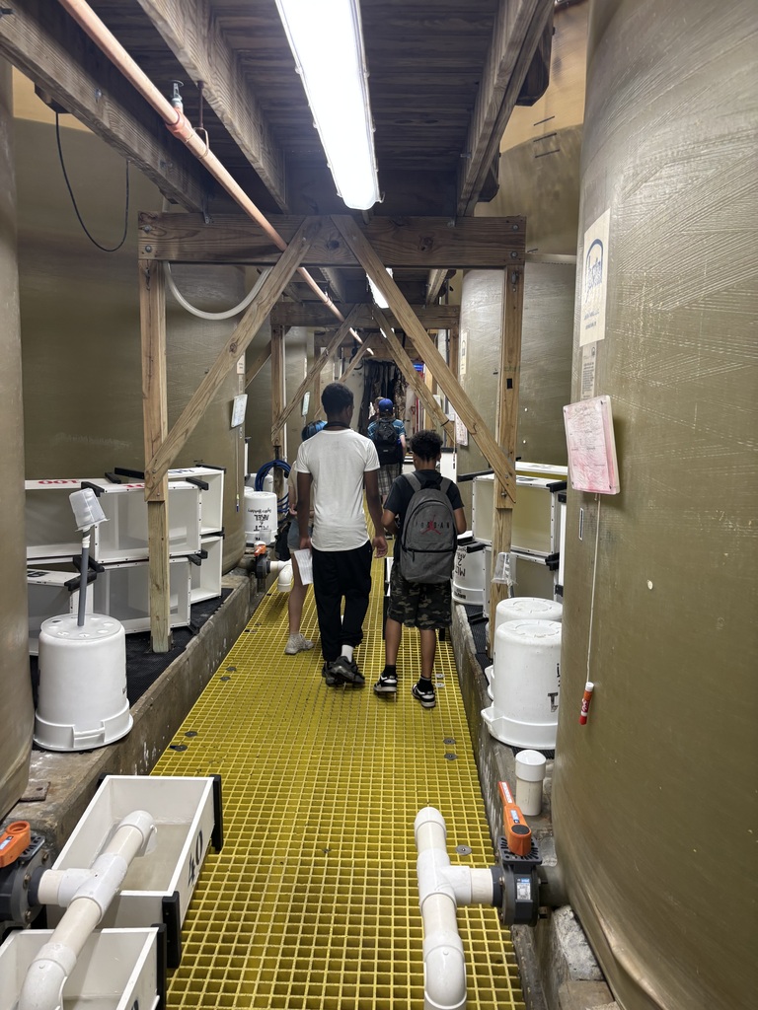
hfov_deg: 53.1
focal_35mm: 26
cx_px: 379
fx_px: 759
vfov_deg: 67.3
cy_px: 505
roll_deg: -1.3
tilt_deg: -6.7
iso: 125
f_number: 1.6
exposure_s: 1/60
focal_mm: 5.96
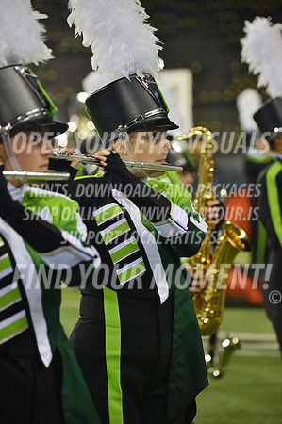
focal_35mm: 220
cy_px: 212
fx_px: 2591
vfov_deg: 9.4
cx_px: 141
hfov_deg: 6.2
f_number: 5.6
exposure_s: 1/640
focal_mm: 220
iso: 2000
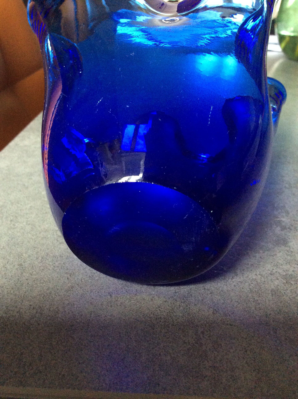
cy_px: 200
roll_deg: -2.1
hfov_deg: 44.1
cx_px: 149
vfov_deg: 56.9
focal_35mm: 32
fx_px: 368
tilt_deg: -27.6
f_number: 2.4
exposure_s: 1/25
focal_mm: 3.3
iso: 250
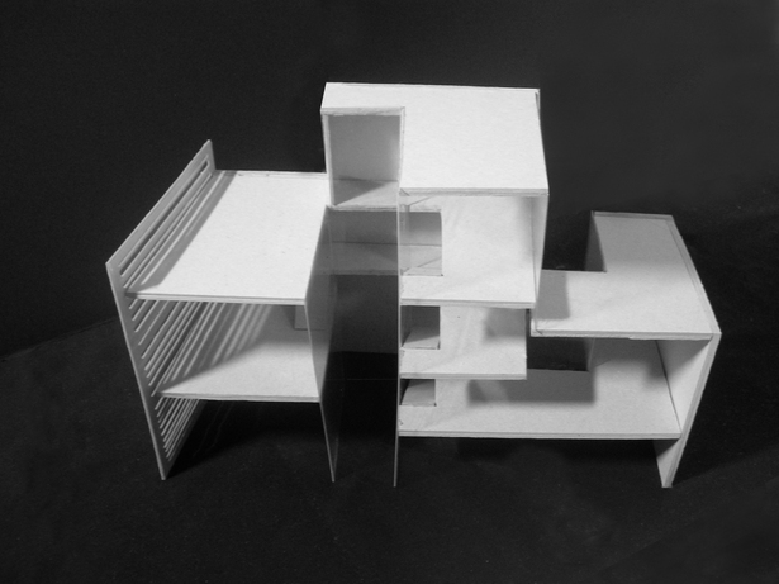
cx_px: 390
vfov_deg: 37.7
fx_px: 855
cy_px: 292
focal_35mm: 38
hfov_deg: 49.0
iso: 115
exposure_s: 1/3.7
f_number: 2.8
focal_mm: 7.8
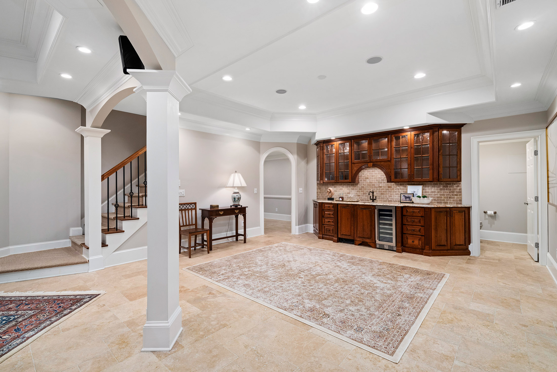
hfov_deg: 96.7
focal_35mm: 16
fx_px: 248
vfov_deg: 73.8
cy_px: 186
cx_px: 278
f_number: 8
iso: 400
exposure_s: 1/2.5
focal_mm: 16
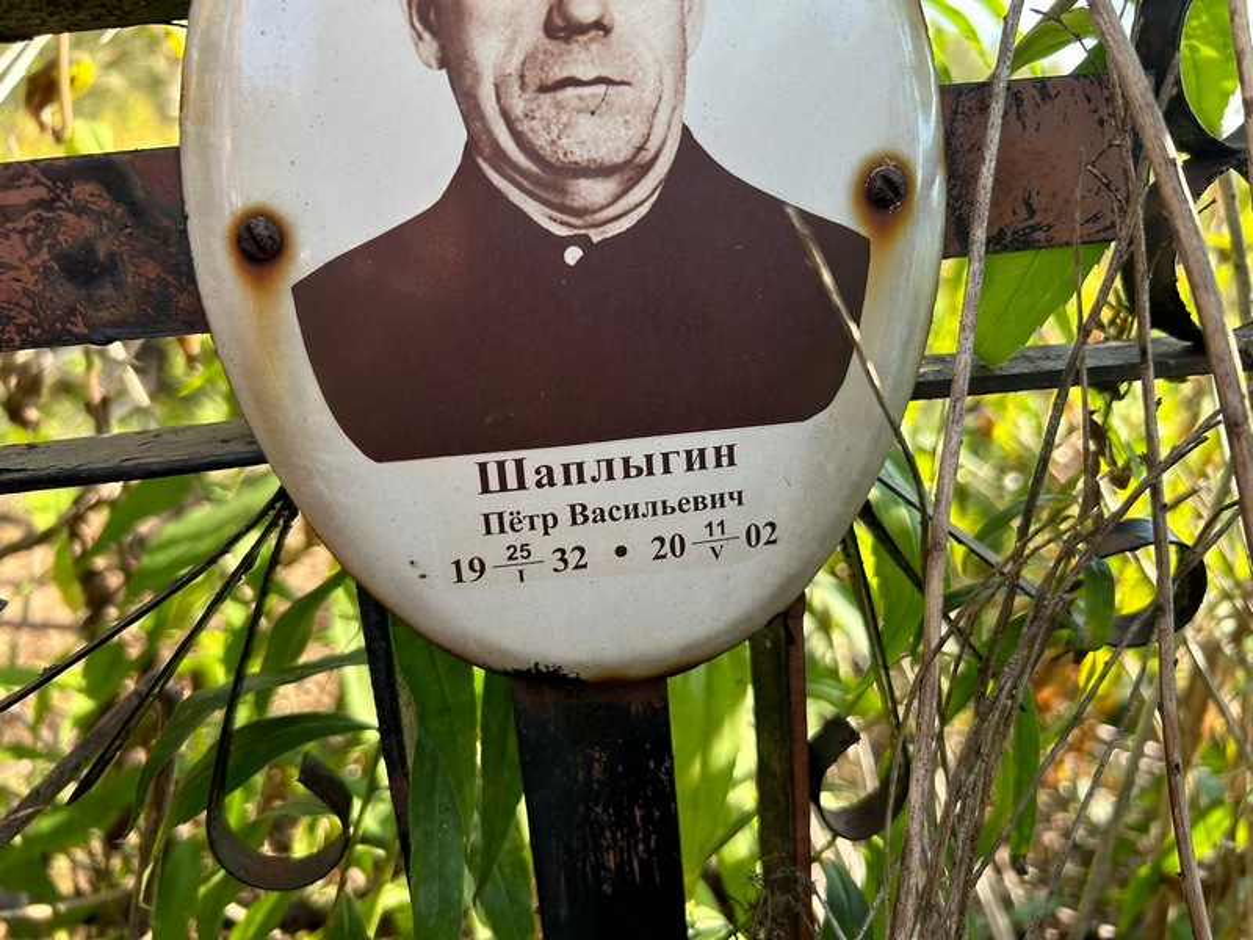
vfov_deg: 53.1
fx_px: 941
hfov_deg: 67.3
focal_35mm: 26
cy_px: 470
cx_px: 626
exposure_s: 1/434
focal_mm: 5.7
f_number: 1.5
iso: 50
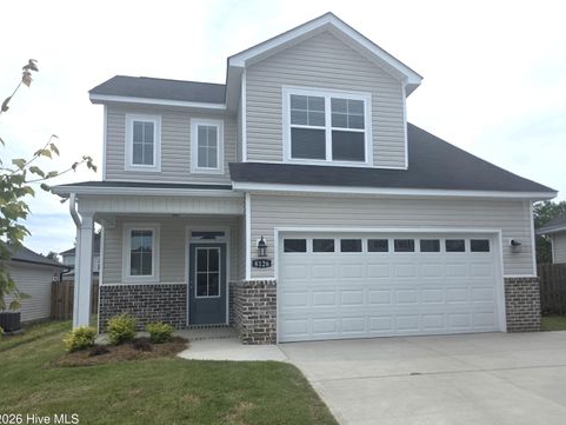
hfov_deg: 71.6
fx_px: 393
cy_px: 216
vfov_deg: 56.8
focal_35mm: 24
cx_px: 279
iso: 80
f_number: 1.7
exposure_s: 1/10000
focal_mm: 6.3
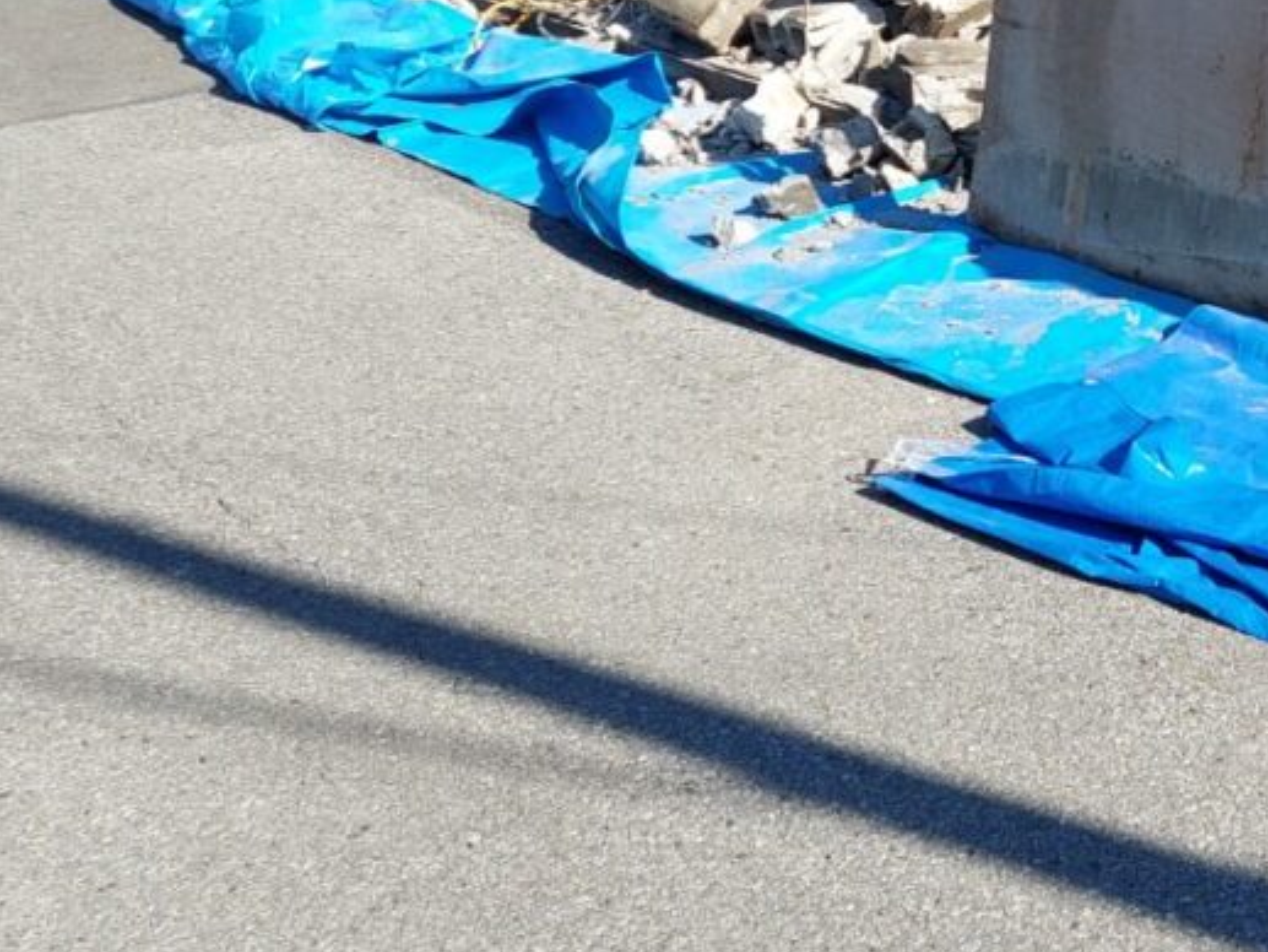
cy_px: 179
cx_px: 1462
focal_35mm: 65
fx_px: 2382
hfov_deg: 26.9
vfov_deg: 22.3
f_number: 1.8
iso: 40
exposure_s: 1/1103
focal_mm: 5.23
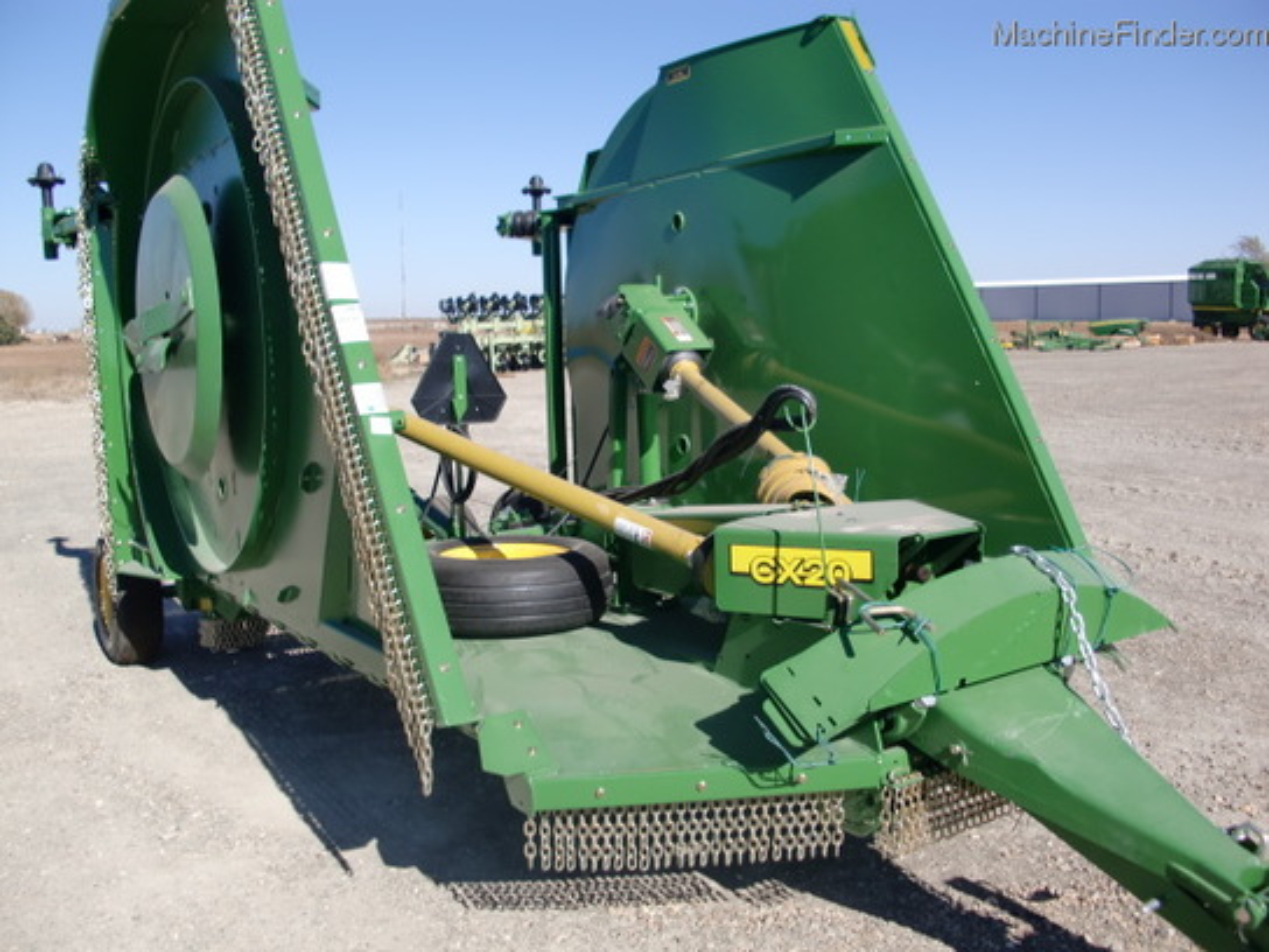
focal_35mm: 36
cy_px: 476
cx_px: 634
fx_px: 1320
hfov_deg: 51.4
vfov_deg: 39.7
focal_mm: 6.3
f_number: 7.9
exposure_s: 1/160
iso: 64
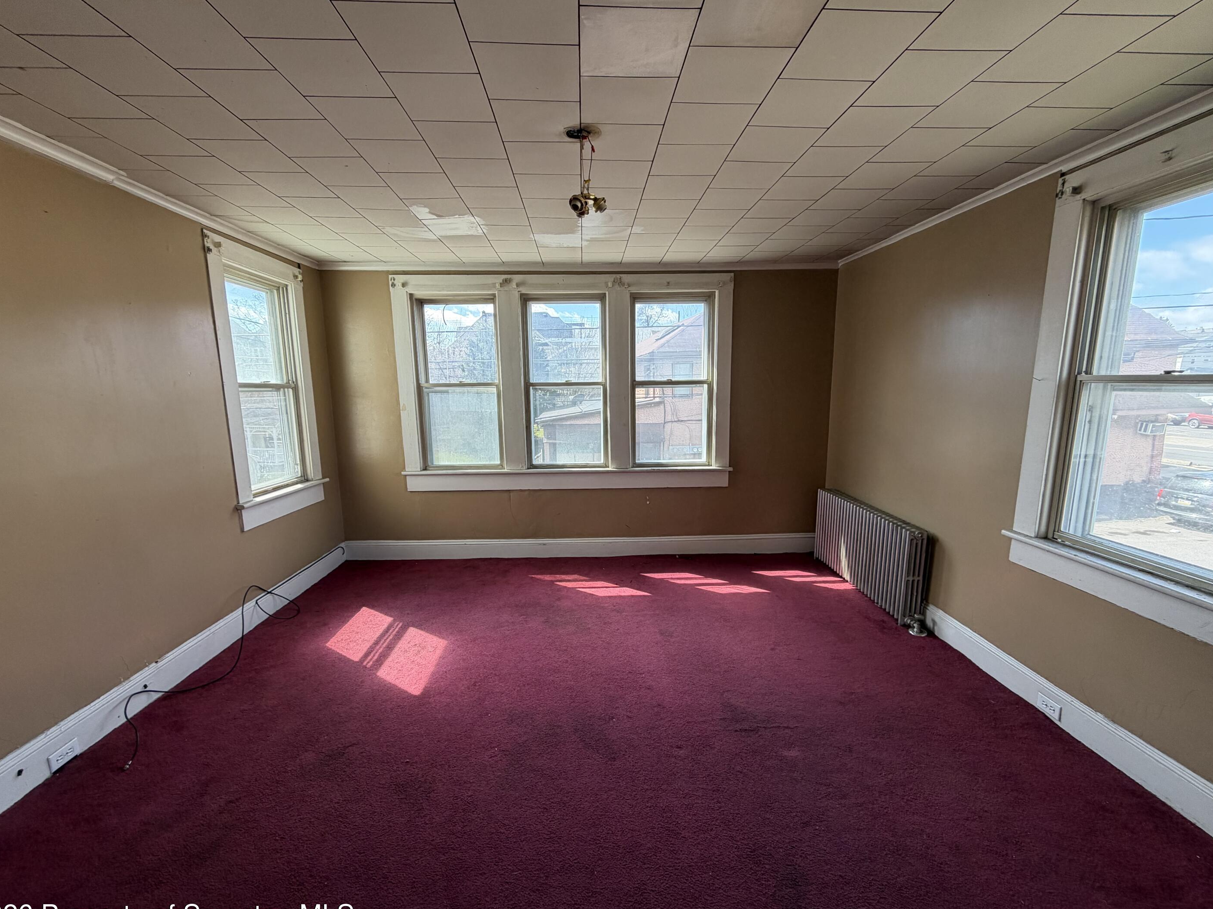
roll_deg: +1.0
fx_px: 526
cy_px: 472
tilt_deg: -9.3
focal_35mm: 15
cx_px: 600
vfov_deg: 81.7
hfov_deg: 98.2
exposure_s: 1/121
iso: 64
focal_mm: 2.22
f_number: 2.2
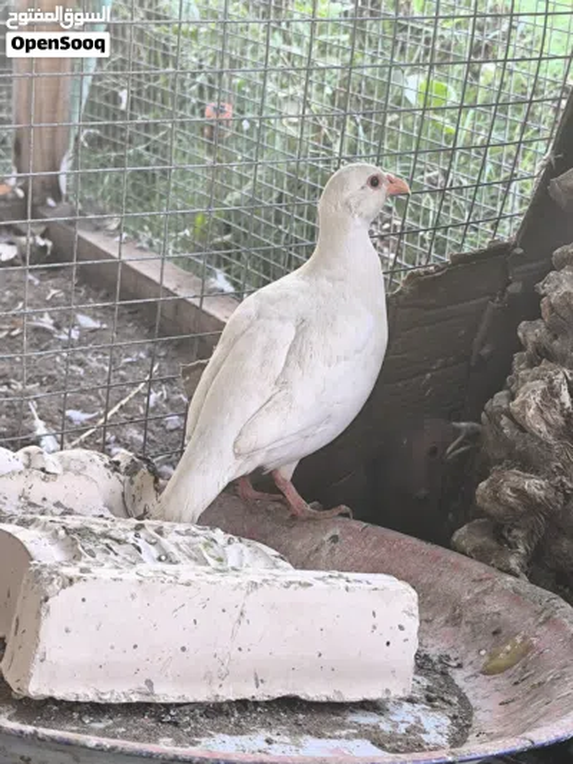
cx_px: 286
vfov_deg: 27.8
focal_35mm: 70
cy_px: 382
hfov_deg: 21.0
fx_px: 1544
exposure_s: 1/100
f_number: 1.65
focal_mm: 6.14
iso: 320
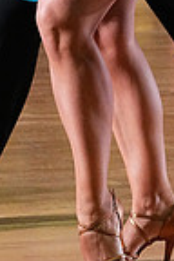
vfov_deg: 7.2
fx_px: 2044
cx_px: 115
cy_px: -138
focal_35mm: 282
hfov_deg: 4.9
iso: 8000
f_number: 5.6
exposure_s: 1/400
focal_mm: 70
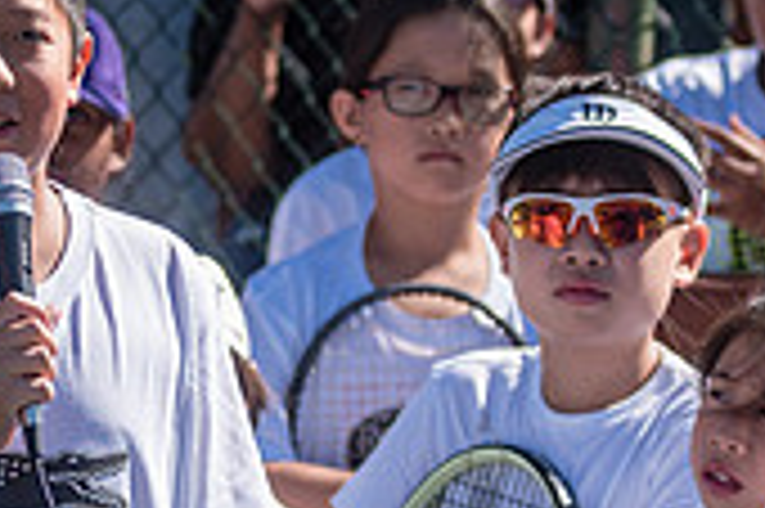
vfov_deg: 3.6
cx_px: -152
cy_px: 269
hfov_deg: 5.3
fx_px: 8173
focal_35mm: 385
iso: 200
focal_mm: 105
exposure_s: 1/2500
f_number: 4
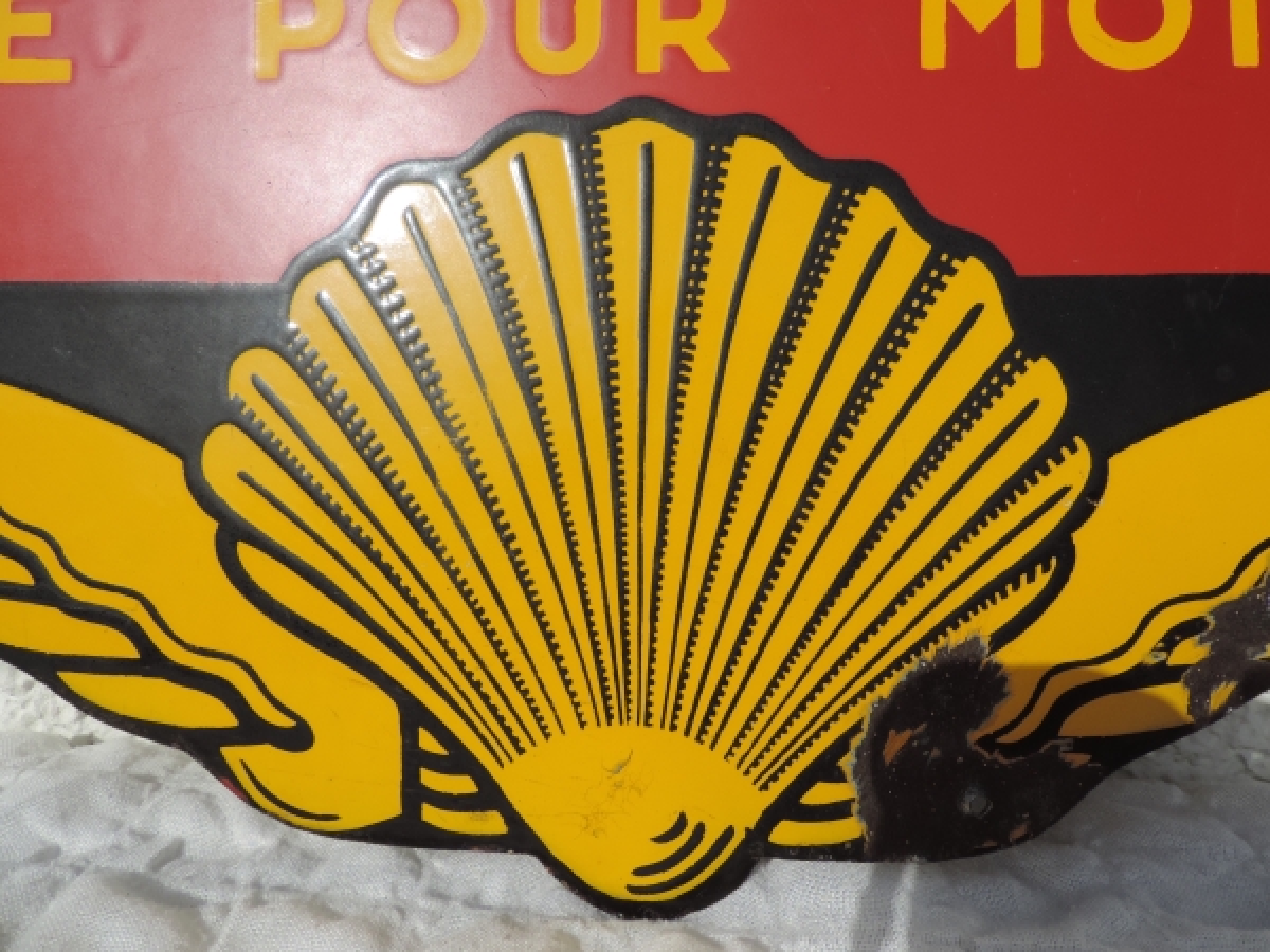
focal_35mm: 24
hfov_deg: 71.6
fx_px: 881
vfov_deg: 56.8
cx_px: 635
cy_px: 476
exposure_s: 1/1600
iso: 80
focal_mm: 4.3
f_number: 3.7
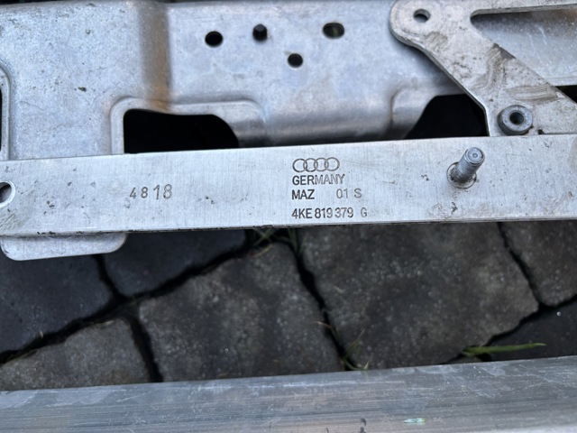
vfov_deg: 53.1
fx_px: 433
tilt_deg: -80.1
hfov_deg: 67.3
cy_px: 216
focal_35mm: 26
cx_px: 288
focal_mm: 5.96
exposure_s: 1/121
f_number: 1.6
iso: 50
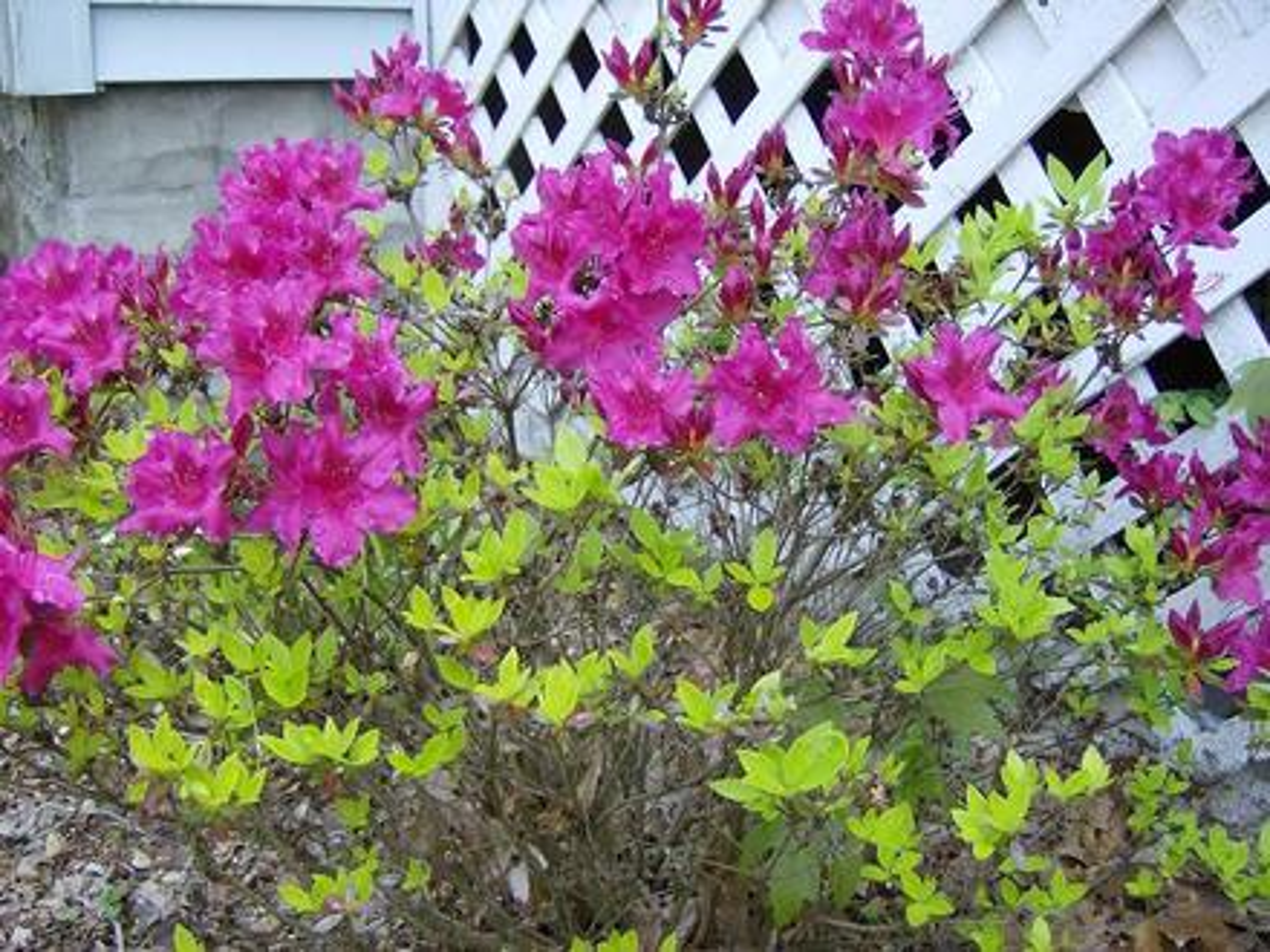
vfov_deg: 39.7
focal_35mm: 36
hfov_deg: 51.4
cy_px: 476
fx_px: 1321
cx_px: 635
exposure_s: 1/155
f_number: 2.8
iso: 100
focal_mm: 6
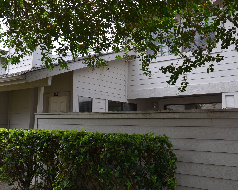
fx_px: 239
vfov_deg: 43.4
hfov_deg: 52.8
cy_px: 95
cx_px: 116
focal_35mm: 34
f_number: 5.6
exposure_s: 1/125
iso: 140
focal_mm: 20
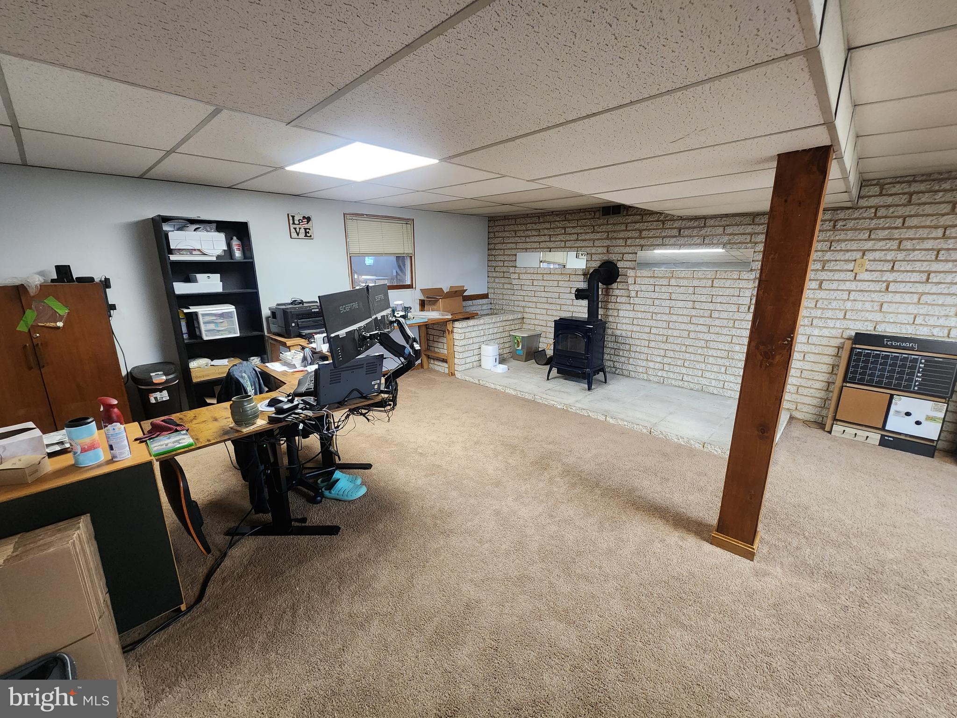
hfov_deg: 106.2
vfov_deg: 89.9
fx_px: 359
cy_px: 359
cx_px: 478
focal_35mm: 13
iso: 400
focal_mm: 2.2
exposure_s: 1/30
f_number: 2.2
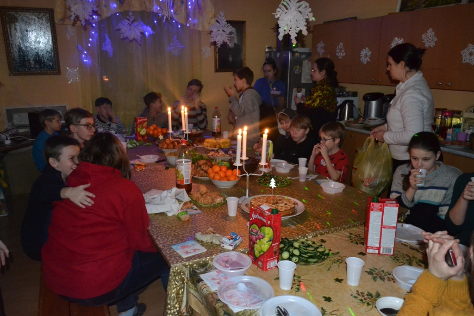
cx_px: 237
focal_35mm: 27
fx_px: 356
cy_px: 158
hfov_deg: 67.4
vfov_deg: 47.9
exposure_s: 1/60
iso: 3200
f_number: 3.5
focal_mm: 18
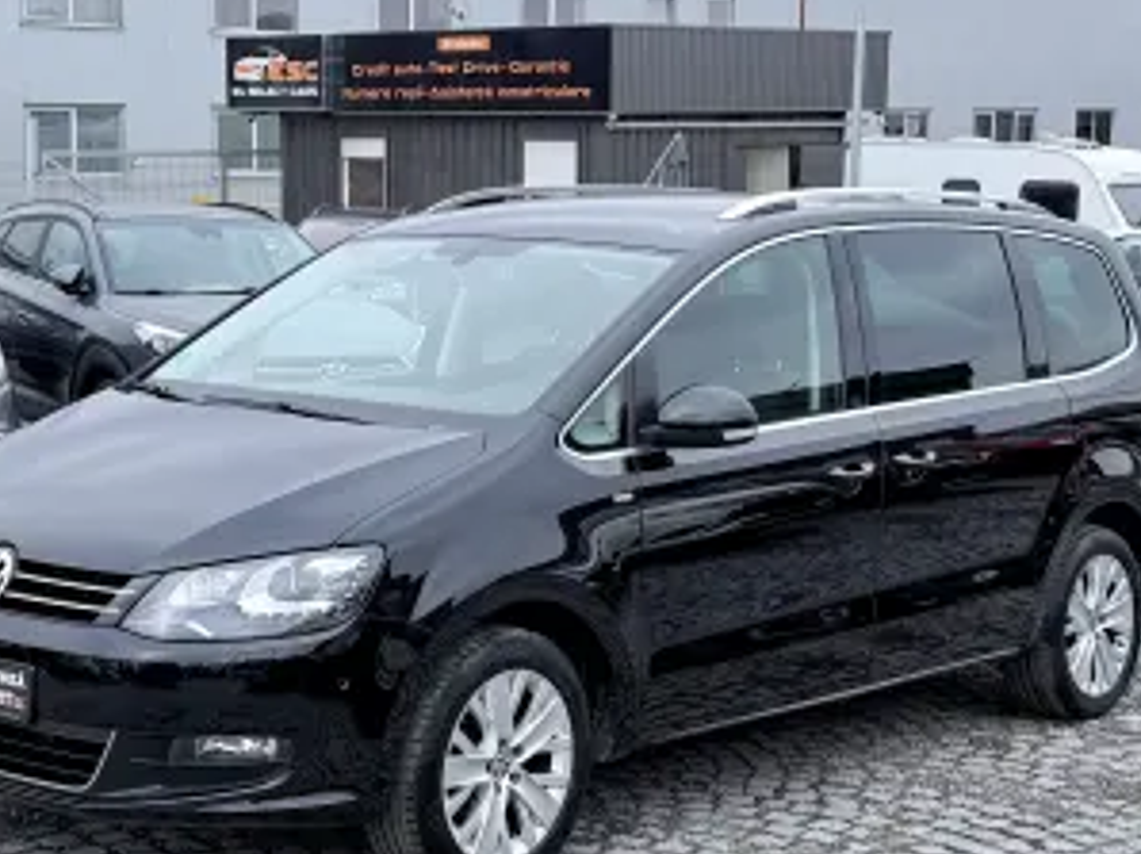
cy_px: 506
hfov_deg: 61.6
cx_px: 528
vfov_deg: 47.9
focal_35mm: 29
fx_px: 955
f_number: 1.78
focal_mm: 6.76
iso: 80
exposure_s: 1/1522
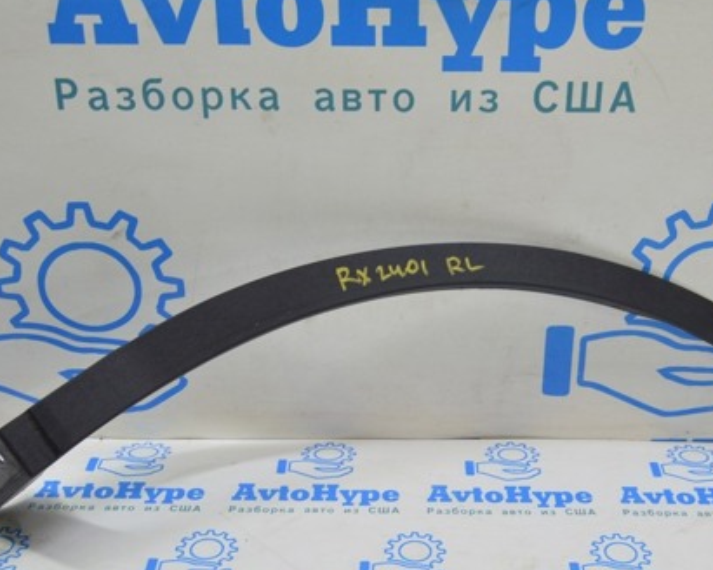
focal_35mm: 57
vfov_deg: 26.7
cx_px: 433
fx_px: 1203
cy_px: 300
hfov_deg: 32.9
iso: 400
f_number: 5.6
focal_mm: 26
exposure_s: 1/25
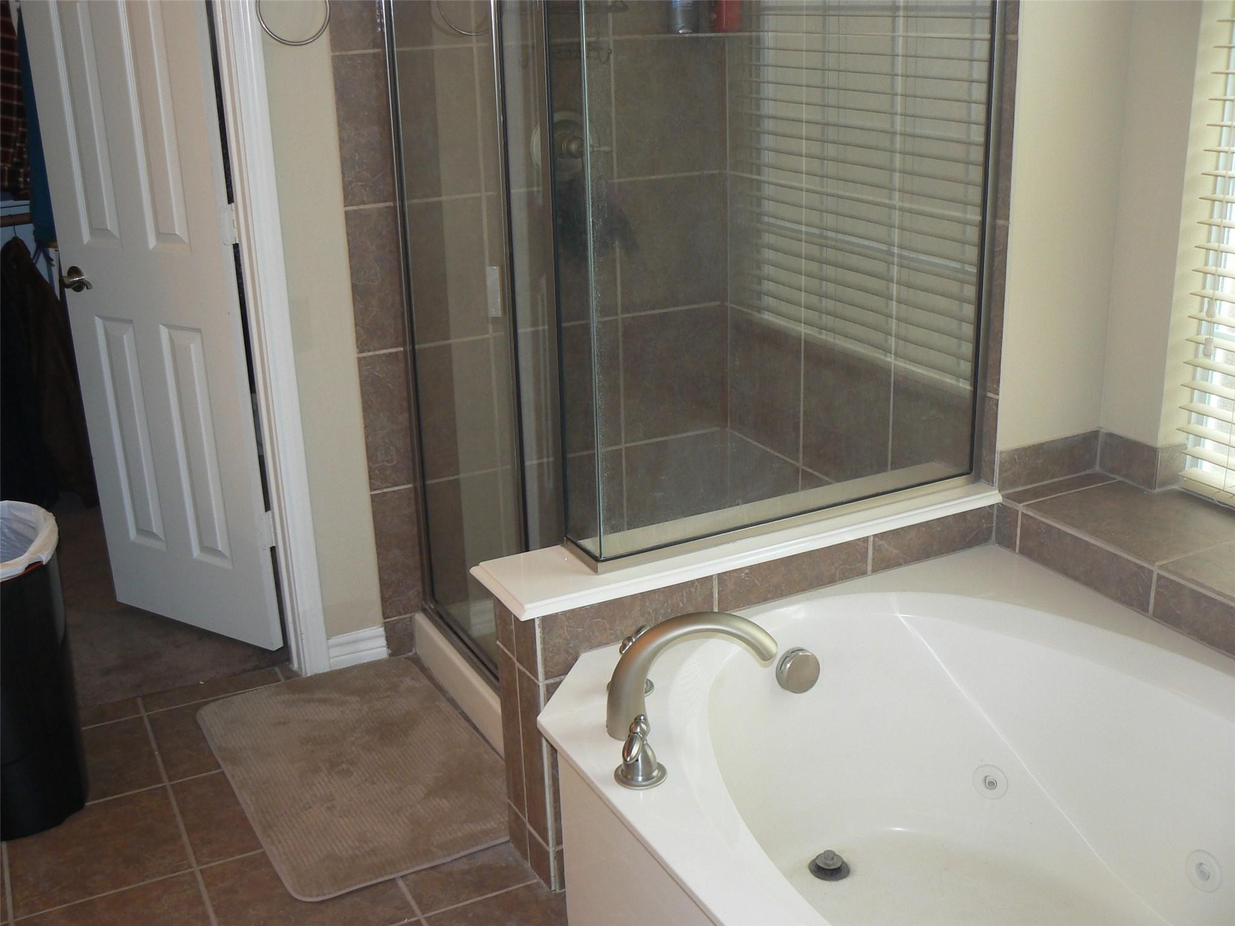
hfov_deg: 51.4
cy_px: 463
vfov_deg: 39.7
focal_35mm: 36
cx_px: 618
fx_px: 1284
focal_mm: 6
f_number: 2.8
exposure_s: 1/30
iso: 100
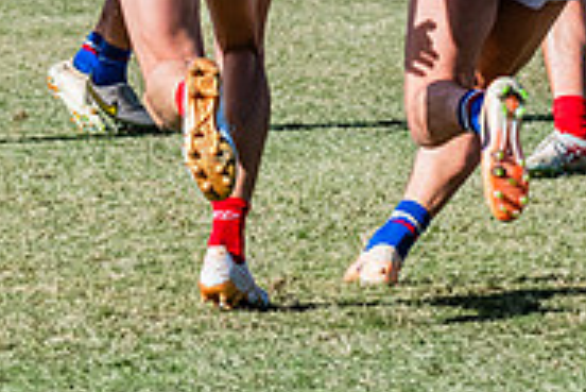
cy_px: -347
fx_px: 11680
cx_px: 657
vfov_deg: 1.9
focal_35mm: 717
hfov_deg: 2.9
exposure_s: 1/1600
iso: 800
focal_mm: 170
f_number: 10
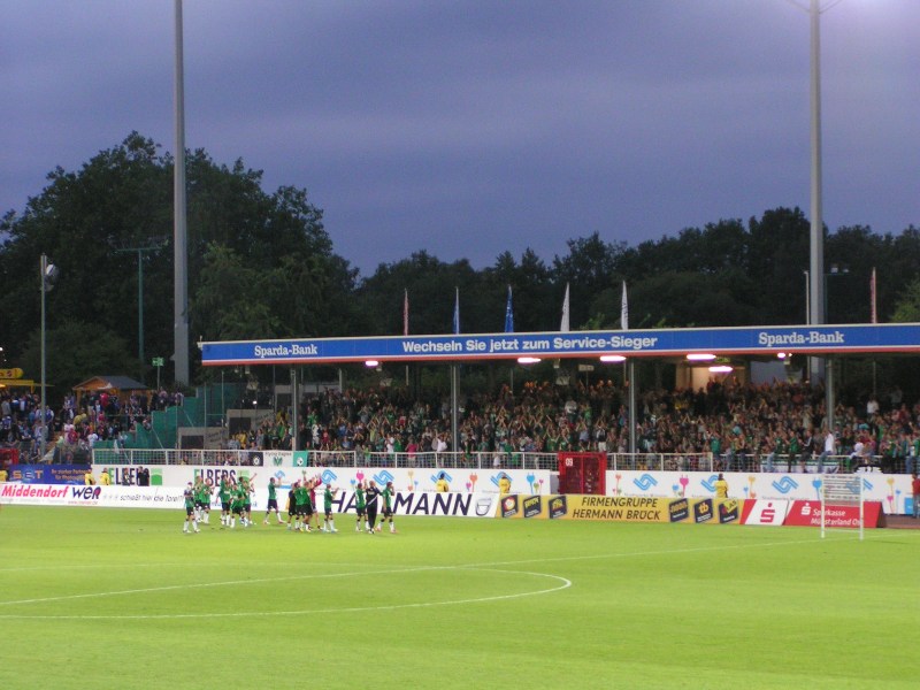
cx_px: 460
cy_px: 345
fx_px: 2764
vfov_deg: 14.2
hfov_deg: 18.9
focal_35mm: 104
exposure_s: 1/60
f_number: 3.5
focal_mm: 15.9
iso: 200
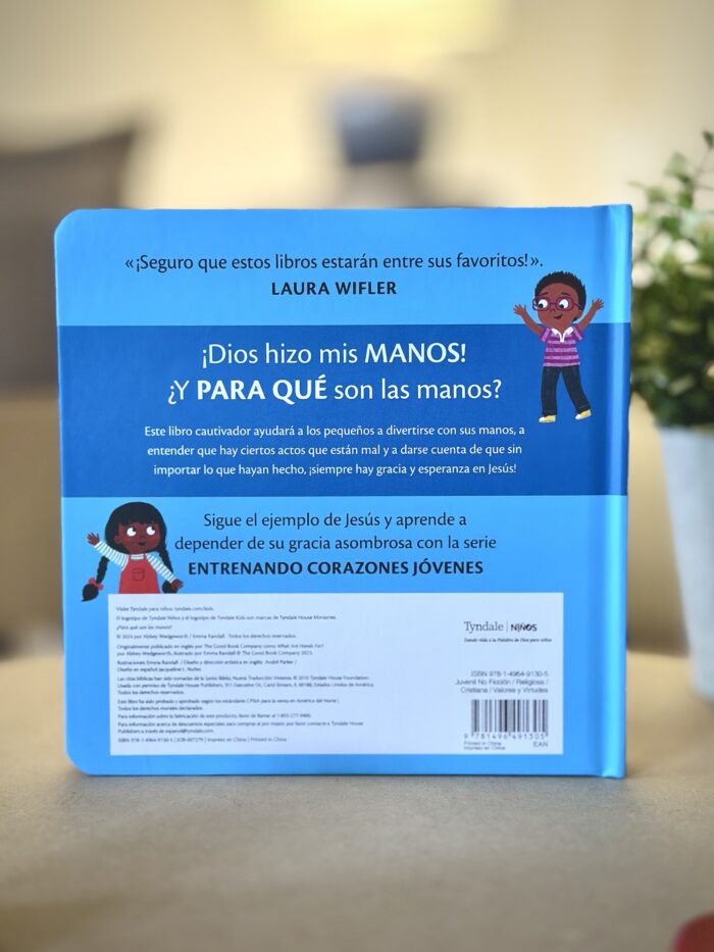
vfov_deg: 39.7
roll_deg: +0.3
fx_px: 1320
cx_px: 357
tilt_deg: -5.4
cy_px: 476
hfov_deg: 30.3
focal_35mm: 48
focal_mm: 6.86
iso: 200
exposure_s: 1/50
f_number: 1.78
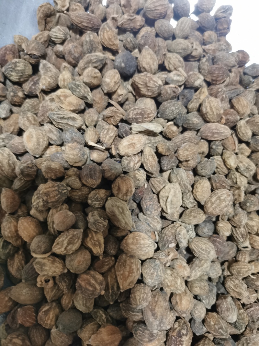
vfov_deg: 65.3
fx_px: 269
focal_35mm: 27
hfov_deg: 51.3
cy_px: 173
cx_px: 130
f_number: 1.8
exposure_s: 1/25.7
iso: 500
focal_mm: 5.58
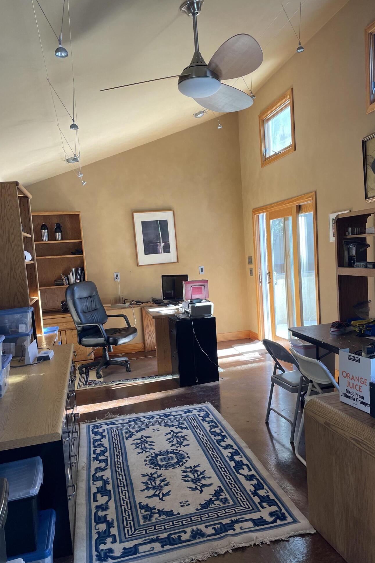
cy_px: 290
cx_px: 208
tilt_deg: -5.3
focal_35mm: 28
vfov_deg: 65.5
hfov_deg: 46.3
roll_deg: +4.8
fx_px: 437
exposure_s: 1/121
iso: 80
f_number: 1.6
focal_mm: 4.2
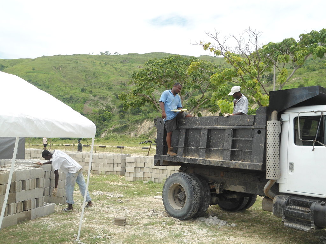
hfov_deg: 50.1
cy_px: 122
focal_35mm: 37
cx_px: 163
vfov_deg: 38.7
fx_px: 348
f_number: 3.2
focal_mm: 6.7
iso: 80
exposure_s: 1/800
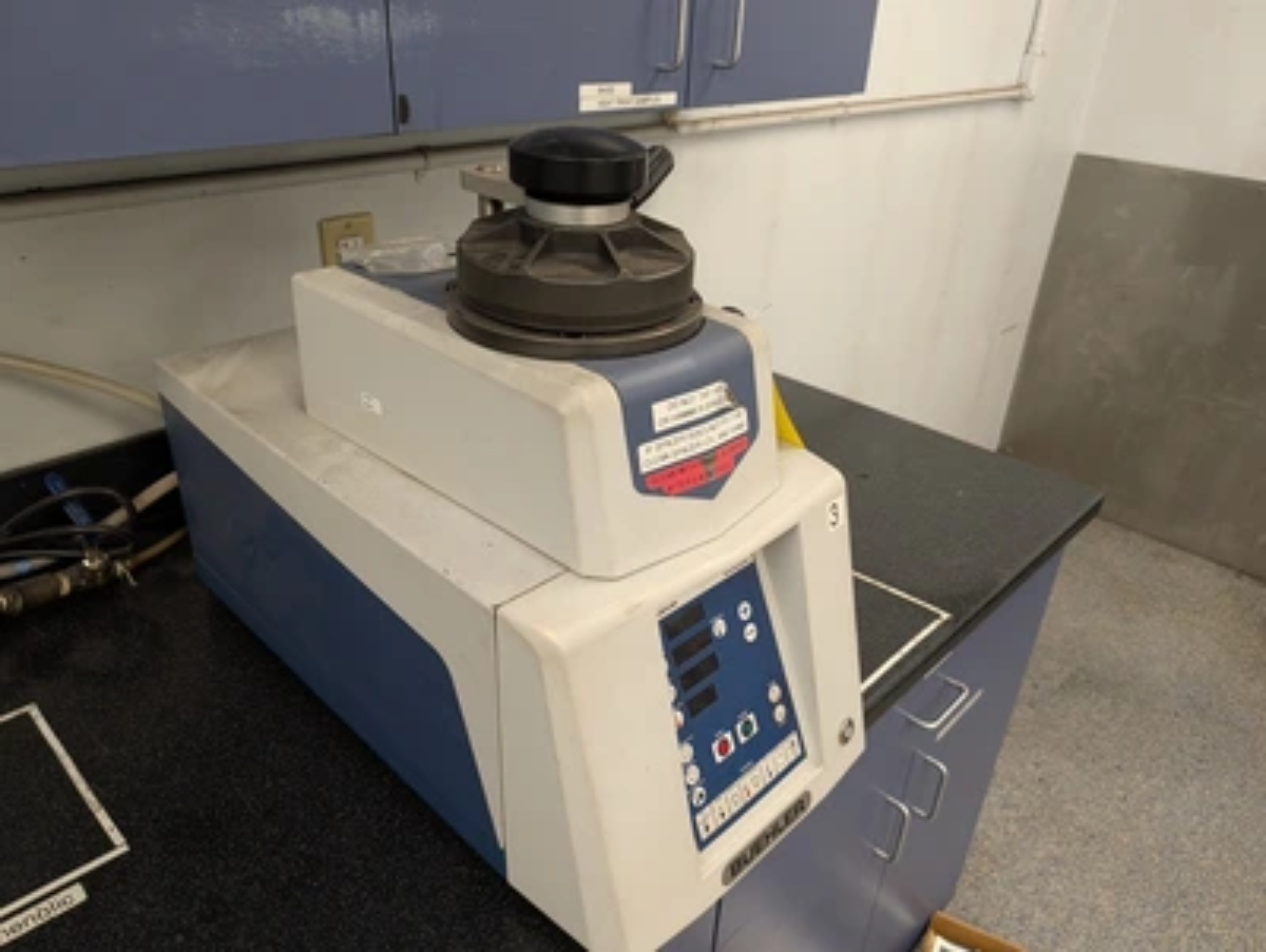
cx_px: 633
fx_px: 879
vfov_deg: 56.9
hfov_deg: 71.5
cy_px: 476
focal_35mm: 24
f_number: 1.68
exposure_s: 1/120
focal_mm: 6.9
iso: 233
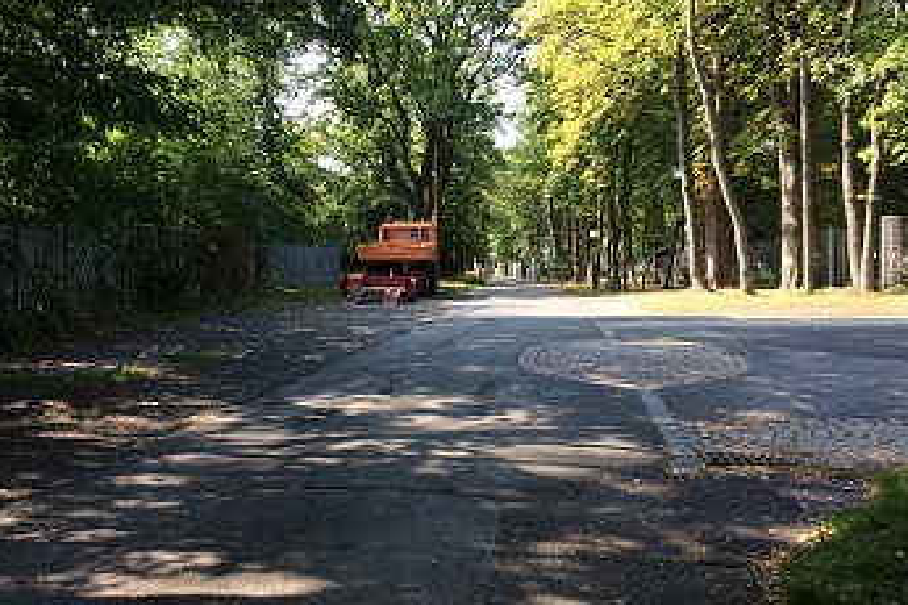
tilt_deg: +0.3
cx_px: 390
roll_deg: -1.0
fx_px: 883
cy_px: 305
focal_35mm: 35
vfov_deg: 37.9
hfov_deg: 54.2
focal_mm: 4.15
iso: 32
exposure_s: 1/302
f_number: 2.2
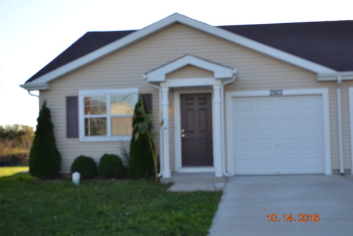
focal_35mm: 52
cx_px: 176
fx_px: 515
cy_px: 118
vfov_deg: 25.8
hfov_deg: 37.8
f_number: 5.6
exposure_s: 1/125
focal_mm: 35
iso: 100
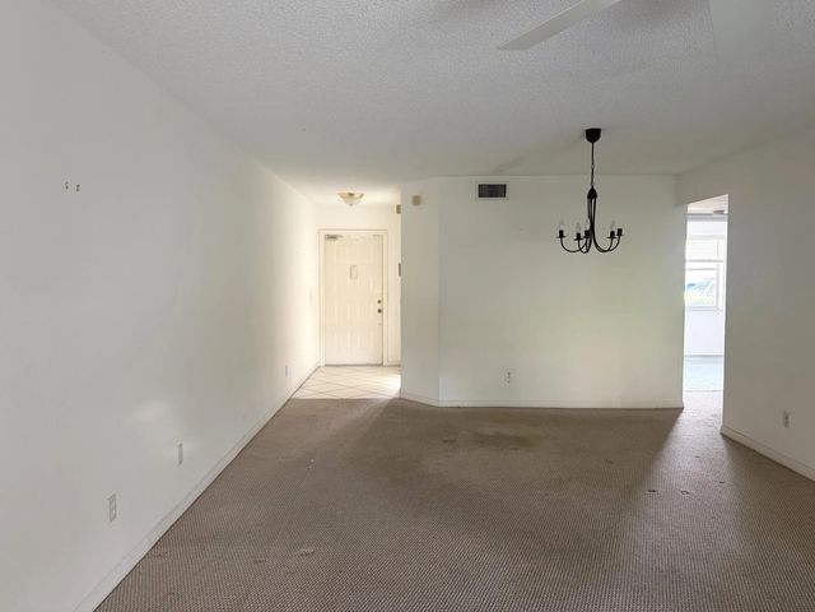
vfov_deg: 56.8
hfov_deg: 71.6
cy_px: 306
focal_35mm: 24
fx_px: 565
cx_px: 408
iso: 500
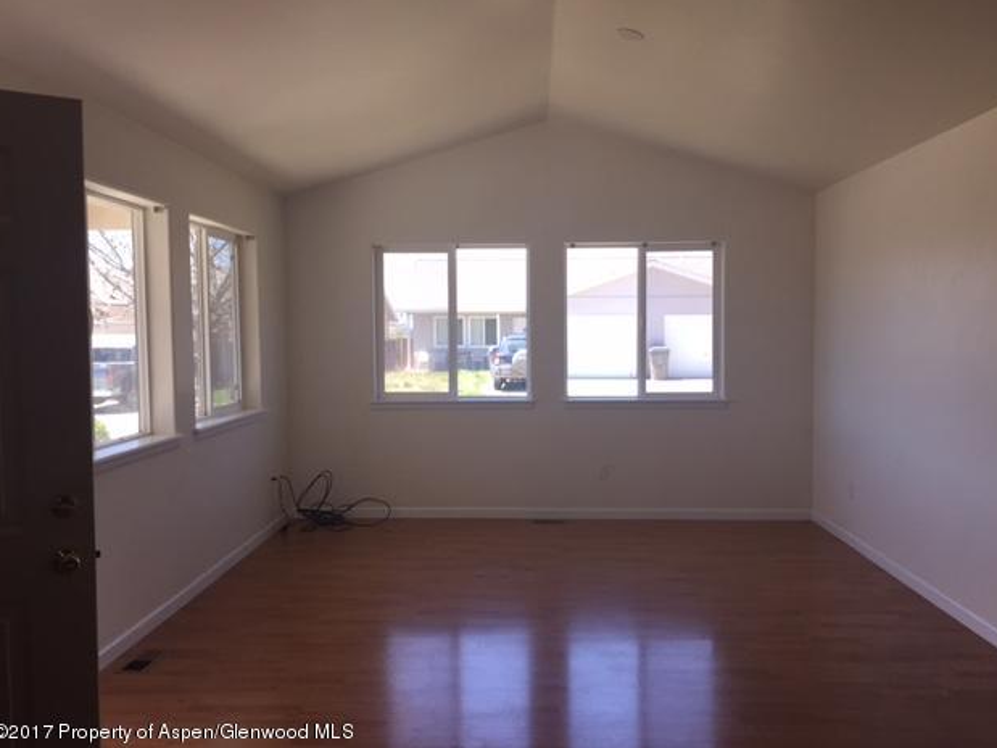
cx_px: 499
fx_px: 864
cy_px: 377
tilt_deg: -4.1
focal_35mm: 30
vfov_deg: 46.8
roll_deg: +0.2
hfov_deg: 60.0
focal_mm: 4.15
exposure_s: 1/206
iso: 40
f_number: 2.2
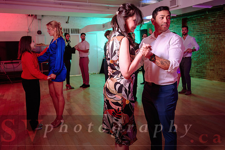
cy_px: 67
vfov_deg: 39.0
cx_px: 126
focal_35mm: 34
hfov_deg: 55.9
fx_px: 211
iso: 1000
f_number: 3.5
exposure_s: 1/125
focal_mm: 30
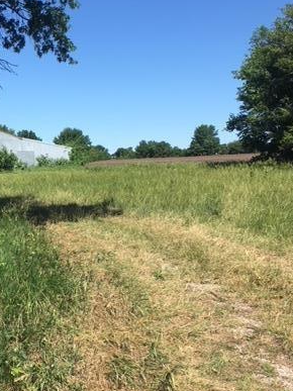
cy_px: 233
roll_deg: +1.1
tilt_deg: -5.9
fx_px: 542
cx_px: 58
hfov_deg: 29.5
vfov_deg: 39.5
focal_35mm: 48
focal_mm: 4.15
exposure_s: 1/1479
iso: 25
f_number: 2.2
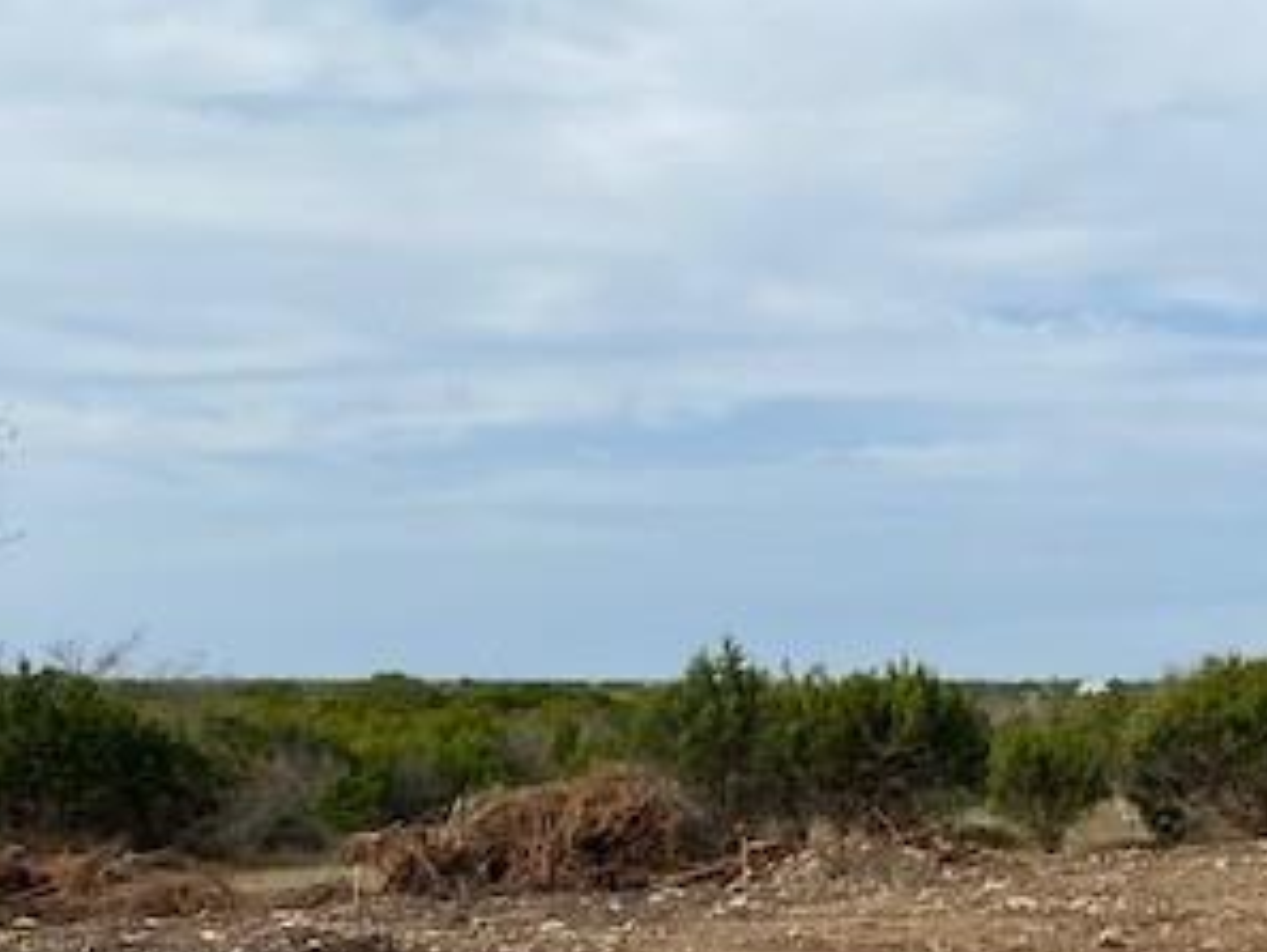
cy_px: 879
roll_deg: +1.0
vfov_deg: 25.2
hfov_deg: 32.9
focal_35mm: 56
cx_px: 1088
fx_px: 2051
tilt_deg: -4.4
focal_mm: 4.25
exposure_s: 1/3984
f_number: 1.8
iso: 32
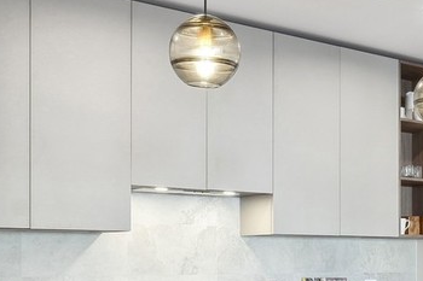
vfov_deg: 20.5
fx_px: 763
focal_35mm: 65
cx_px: 289
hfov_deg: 30.7
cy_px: 253
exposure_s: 1/4
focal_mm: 14
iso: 320
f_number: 8
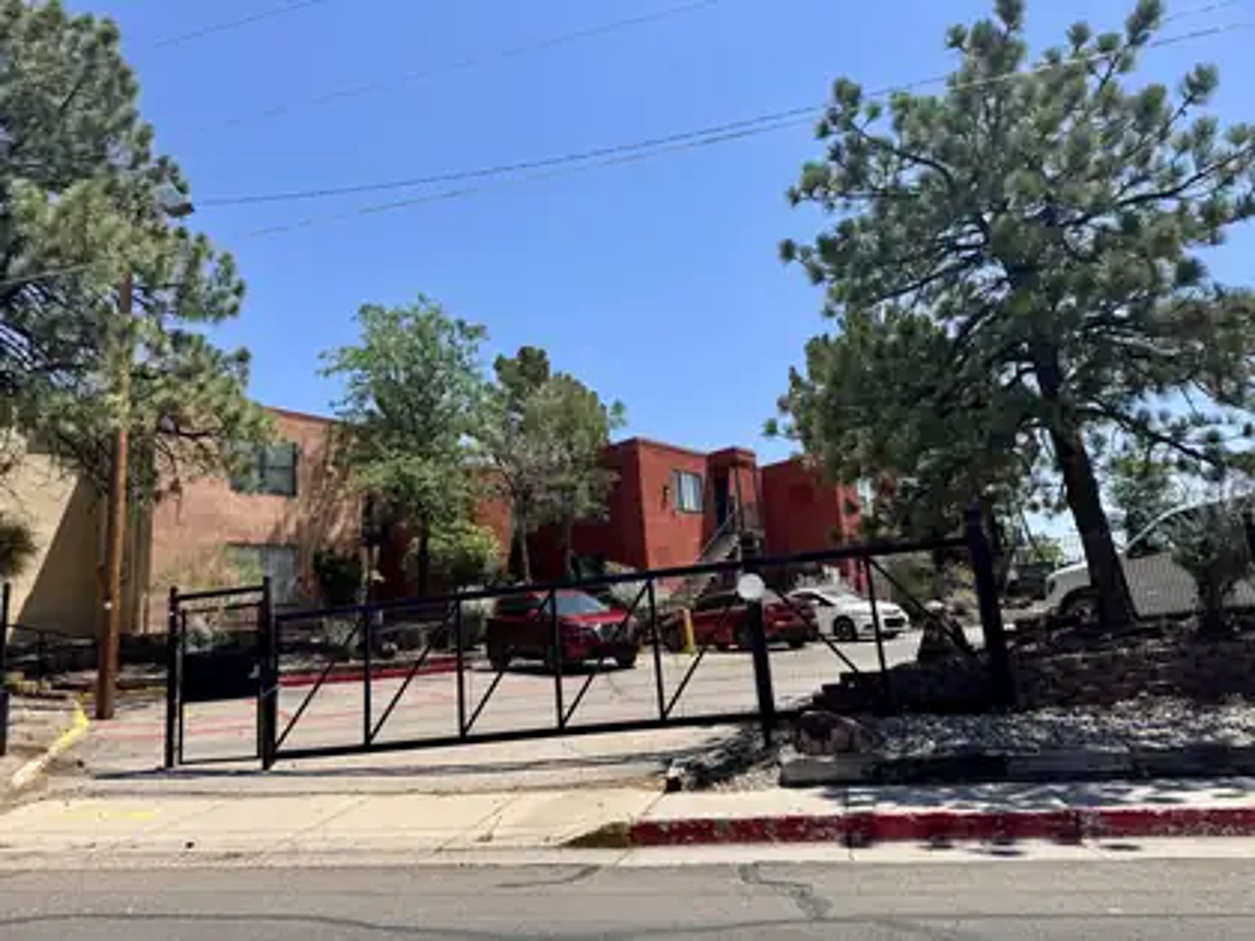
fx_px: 870
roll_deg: +4.8
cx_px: 628
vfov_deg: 56.8
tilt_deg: +15.3
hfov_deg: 71.6
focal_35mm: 24
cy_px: 470
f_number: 1.78
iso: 80
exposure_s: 1/3802
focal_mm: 6.76
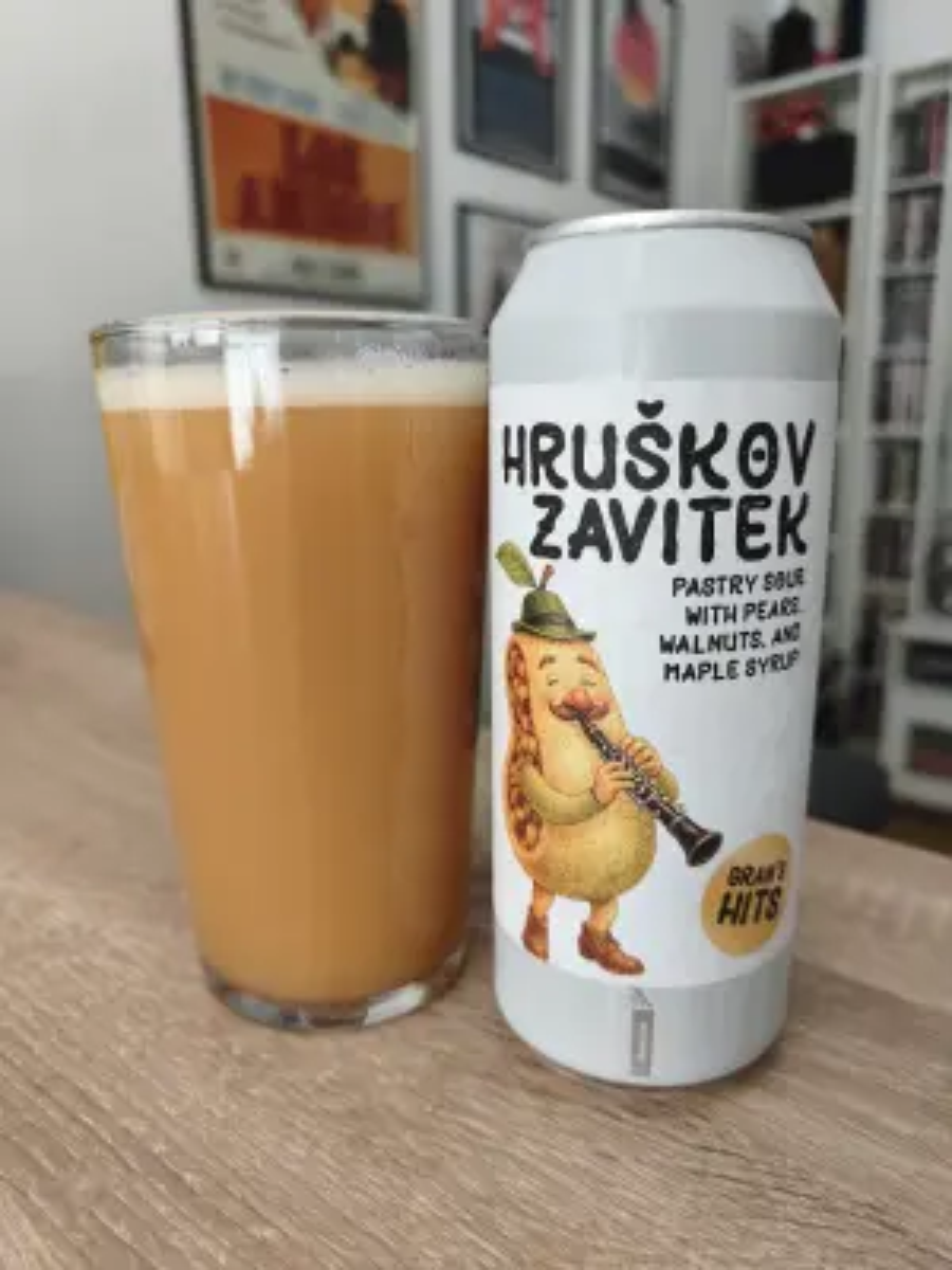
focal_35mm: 23
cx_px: 476
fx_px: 843
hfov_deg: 58.9
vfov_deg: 73.9
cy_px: 635
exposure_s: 1/50
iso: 800
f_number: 1.7
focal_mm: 6.06
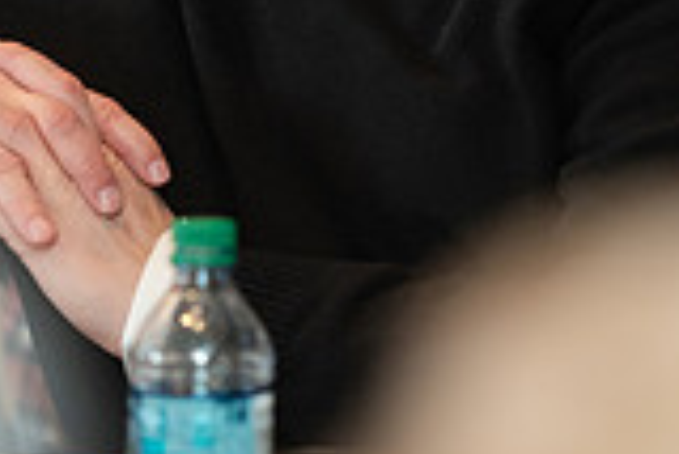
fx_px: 11270
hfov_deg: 3.5
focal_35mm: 597
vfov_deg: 2.3
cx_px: 310
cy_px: -36
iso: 1600
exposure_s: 1/200
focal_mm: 165
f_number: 3.2
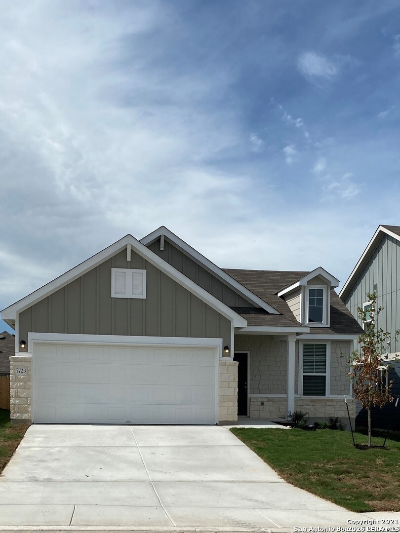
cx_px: 200
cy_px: 266
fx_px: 401
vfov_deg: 67.3
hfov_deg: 53.1
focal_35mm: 26
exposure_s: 1/6410
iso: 32
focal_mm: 4.25
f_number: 1.8
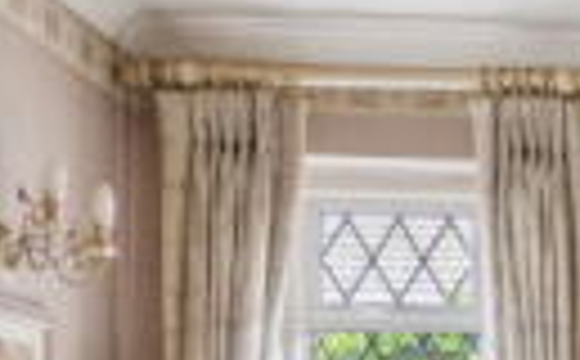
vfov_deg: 14.7
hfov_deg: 21.7
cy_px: 524
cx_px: 821
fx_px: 1309
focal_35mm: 83
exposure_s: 1/6
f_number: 8
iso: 640
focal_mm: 16
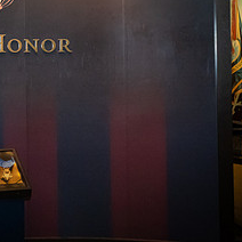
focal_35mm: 63
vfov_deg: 26.8
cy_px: 51
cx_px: -19
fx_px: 498
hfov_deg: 25.5
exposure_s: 1/50
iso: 12800
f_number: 5.6
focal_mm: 24
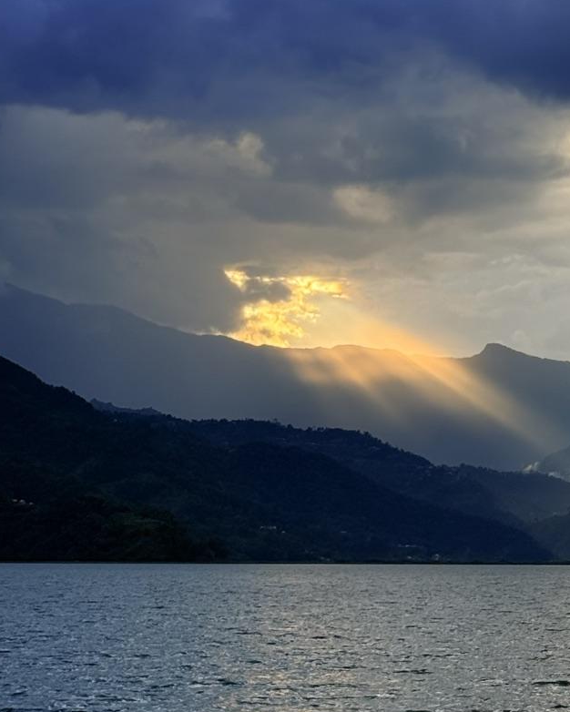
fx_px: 2424
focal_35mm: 115
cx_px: 647
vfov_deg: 16.6
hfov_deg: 13.1
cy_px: 533
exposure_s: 1/1754
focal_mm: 6.76
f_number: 1.78
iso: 80
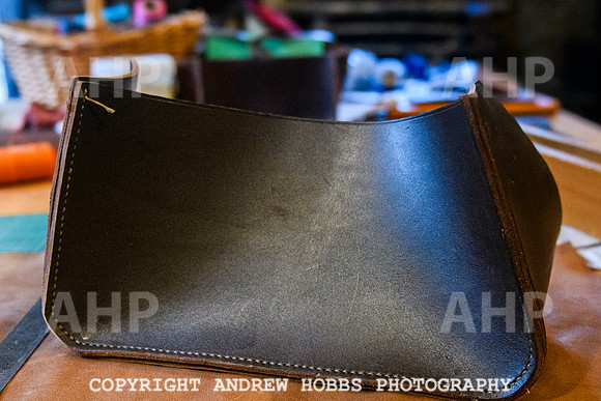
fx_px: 779
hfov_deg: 42.1
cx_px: 350
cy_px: 216
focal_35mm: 47
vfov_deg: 28.9
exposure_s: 1/125
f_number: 2.8
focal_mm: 24
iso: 3200
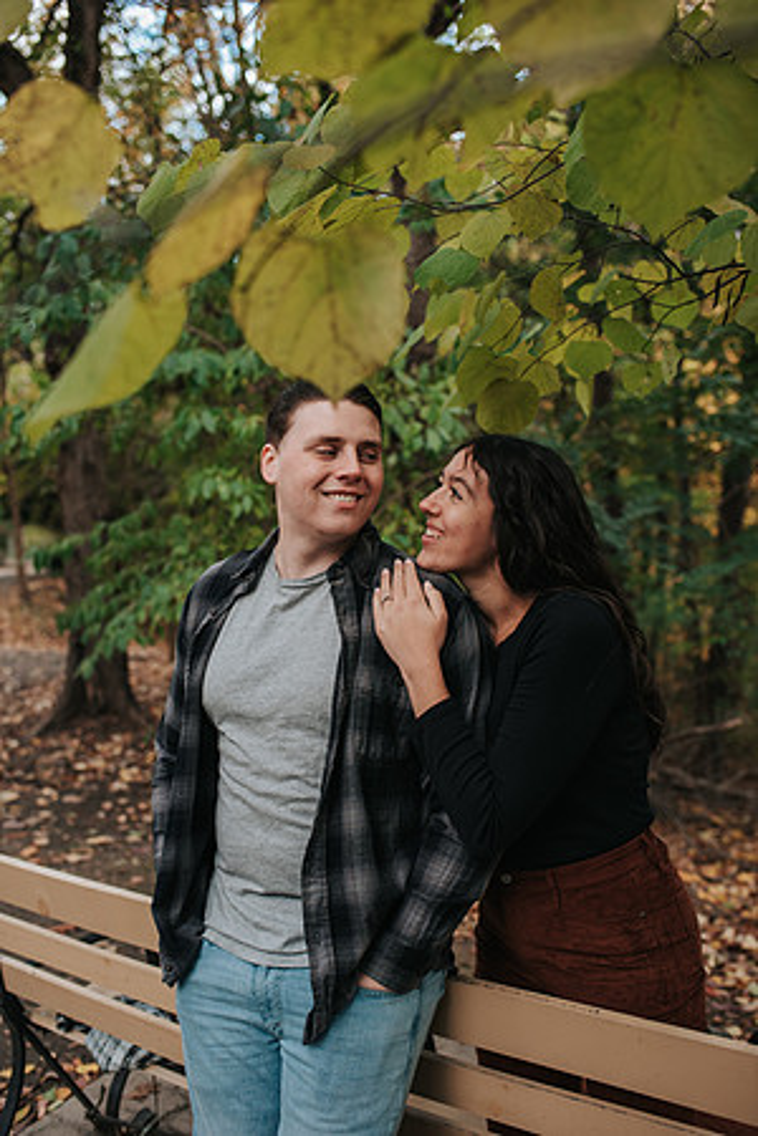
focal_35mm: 35
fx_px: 1105
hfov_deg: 37.9
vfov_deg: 54.4
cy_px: 568
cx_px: 379
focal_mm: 35
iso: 1000
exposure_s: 1/320
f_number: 3.2
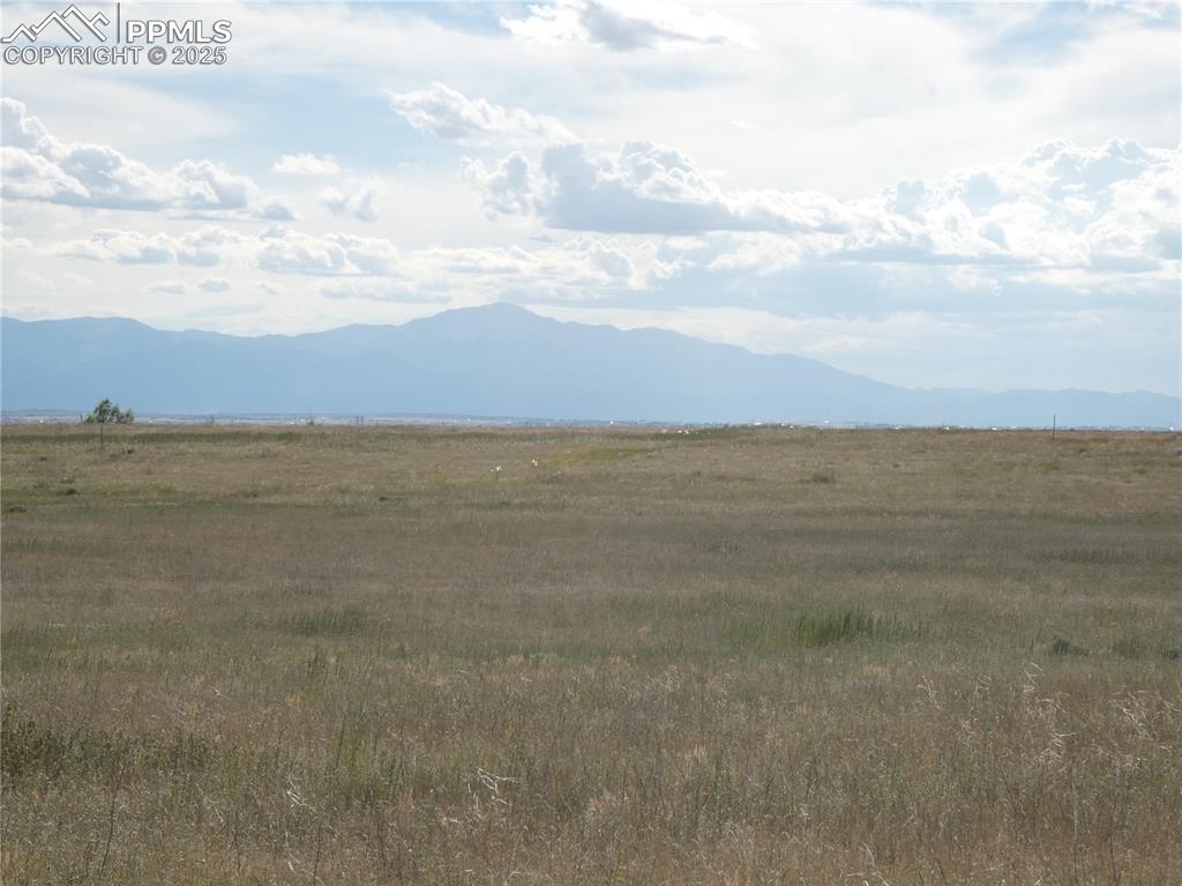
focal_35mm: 115
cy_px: 443
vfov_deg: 12.9
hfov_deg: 17.1
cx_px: 591
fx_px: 3925
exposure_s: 1/640
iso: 80
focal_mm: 20.6
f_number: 5.1
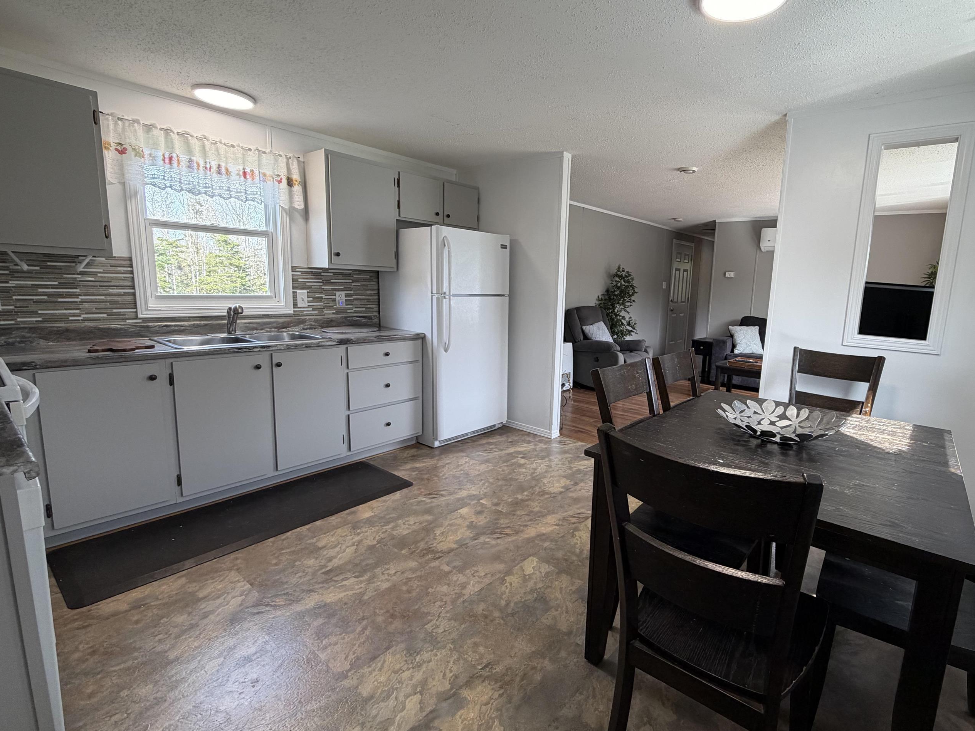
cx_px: 566
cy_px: 356
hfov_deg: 90.3
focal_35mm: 17
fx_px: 479
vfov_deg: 74.7
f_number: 2.2
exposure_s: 1/120
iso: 125
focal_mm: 2.22
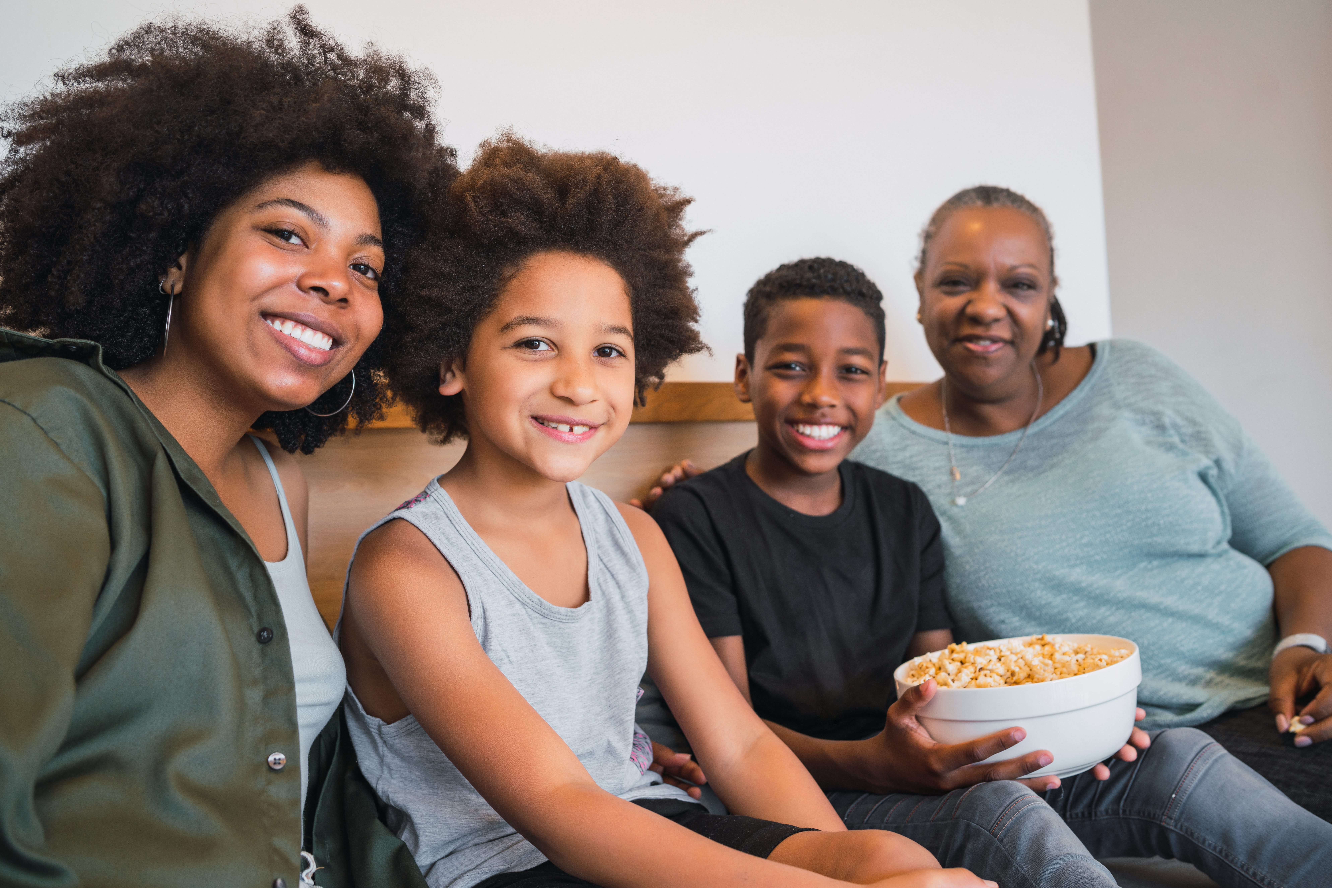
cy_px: 444
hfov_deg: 54.4
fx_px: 1295
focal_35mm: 35
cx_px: 666
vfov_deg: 37.9
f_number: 4
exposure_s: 1/80
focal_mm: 35
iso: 320
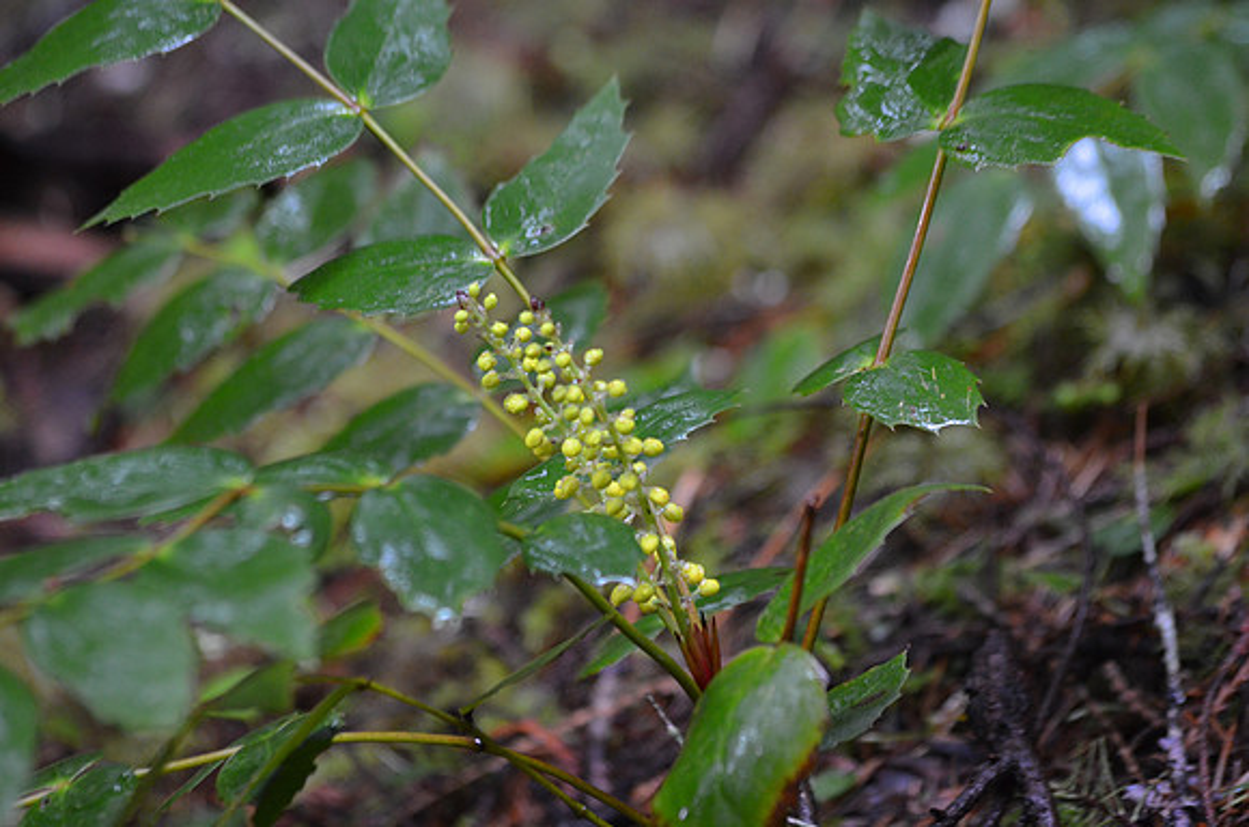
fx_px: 7789
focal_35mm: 225
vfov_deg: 6.1
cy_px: 414
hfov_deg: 9.2
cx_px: 624
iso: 1600
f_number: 4.5
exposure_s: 1/100
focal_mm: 150
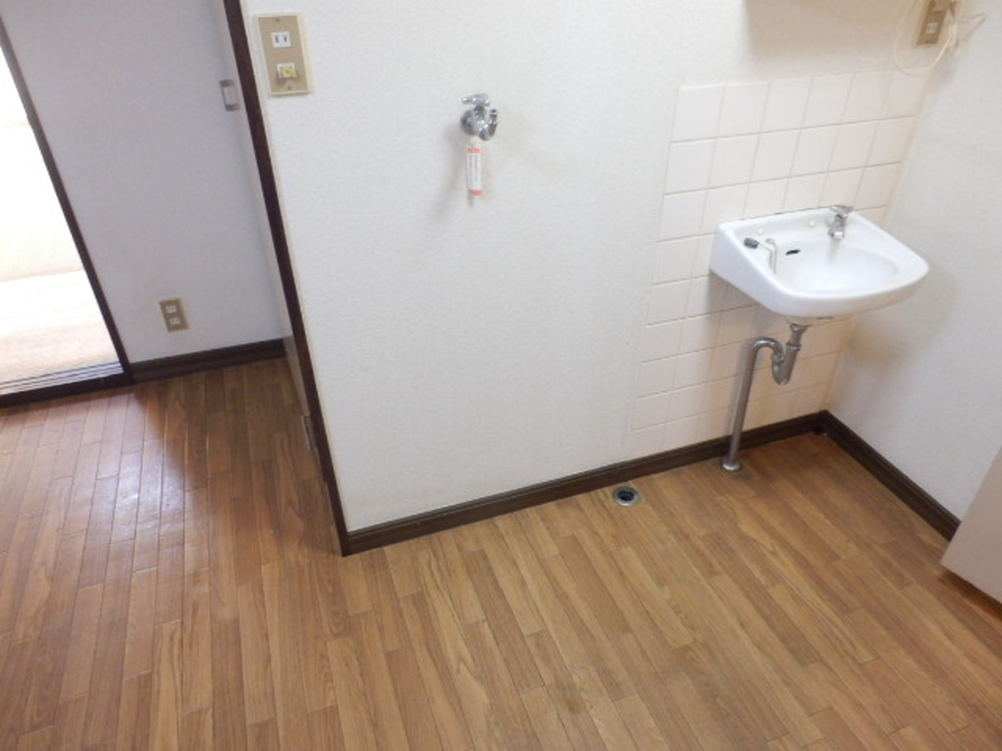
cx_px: 501
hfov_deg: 71.6
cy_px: 376
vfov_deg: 56.8
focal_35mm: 24
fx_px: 695
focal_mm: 4.2
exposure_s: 1/30
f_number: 3
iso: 400
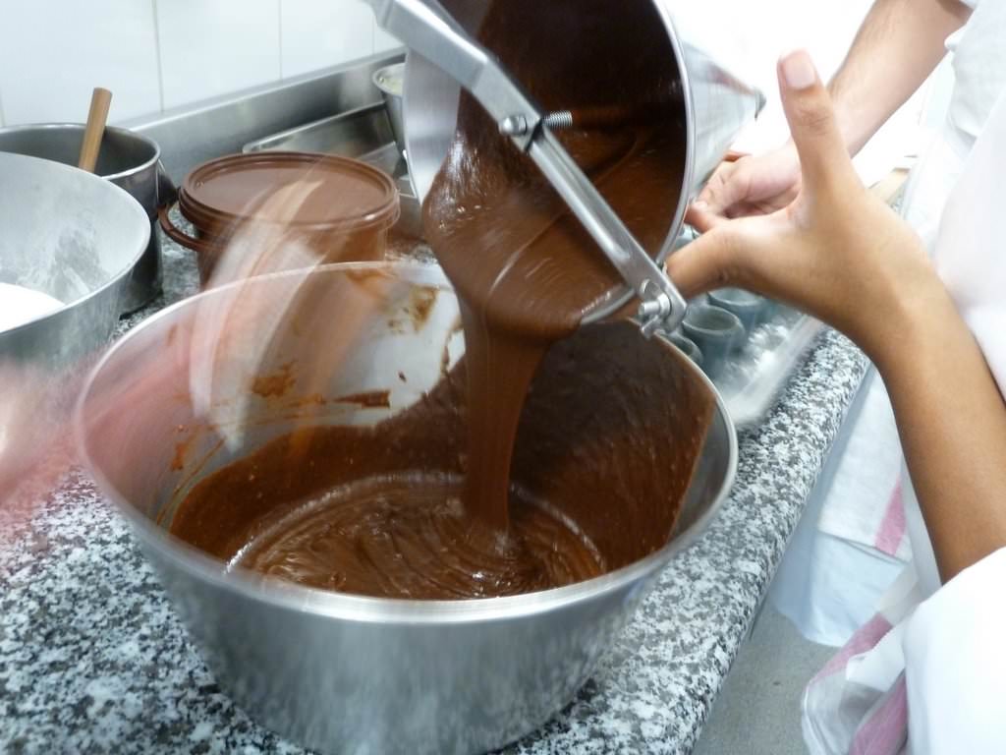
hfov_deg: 52.6
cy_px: 378
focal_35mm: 35
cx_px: 503
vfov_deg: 40.7
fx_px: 1017
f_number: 3.5
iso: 400
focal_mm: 5.7
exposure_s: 1/4
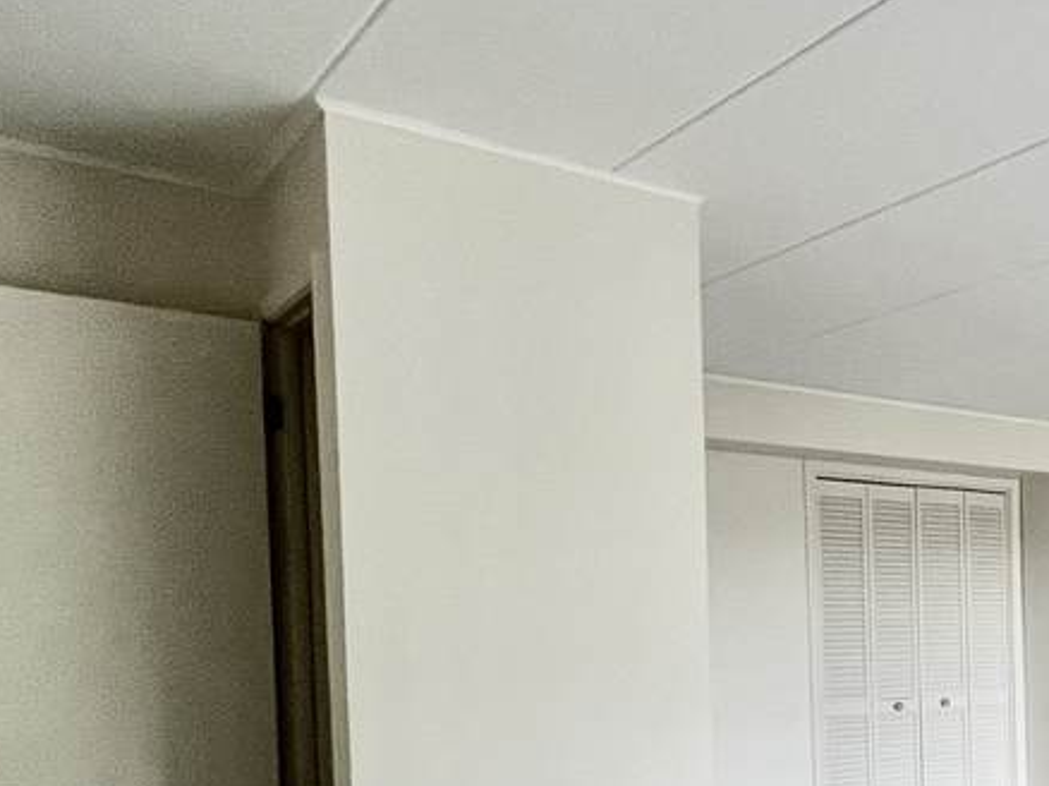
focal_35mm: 38
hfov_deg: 34.1
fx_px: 1151
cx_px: 1380
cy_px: 664
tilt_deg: -2.1
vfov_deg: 36.0
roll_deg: +0.8
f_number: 1.8
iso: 125
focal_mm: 1.57
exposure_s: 1/120
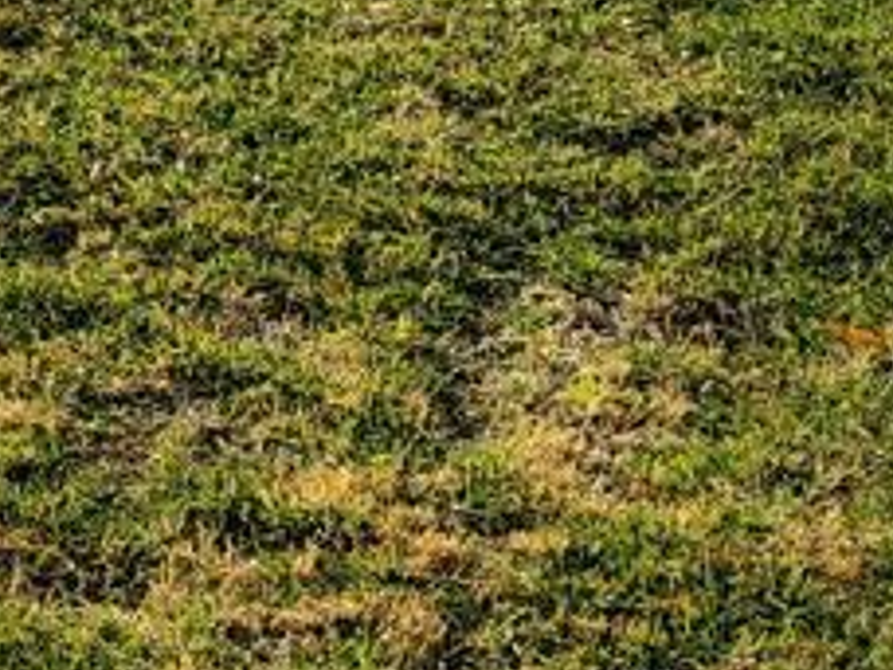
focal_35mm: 158
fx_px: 4076
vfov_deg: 8.9
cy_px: -664
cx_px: -1214
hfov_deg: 10.7
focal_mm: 5.56
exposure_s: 1/1600
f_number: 1.8
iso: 100
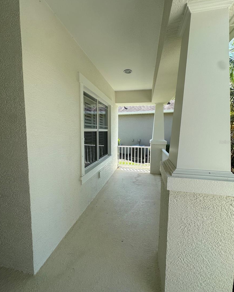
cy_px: 142
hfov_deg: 84.1
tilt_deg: -4.2
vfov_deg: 96.8
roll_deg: -1.2
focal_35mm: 15
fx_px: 130
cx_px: 118
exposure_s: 1/418
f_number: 2.2
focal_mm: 2.22
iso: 40
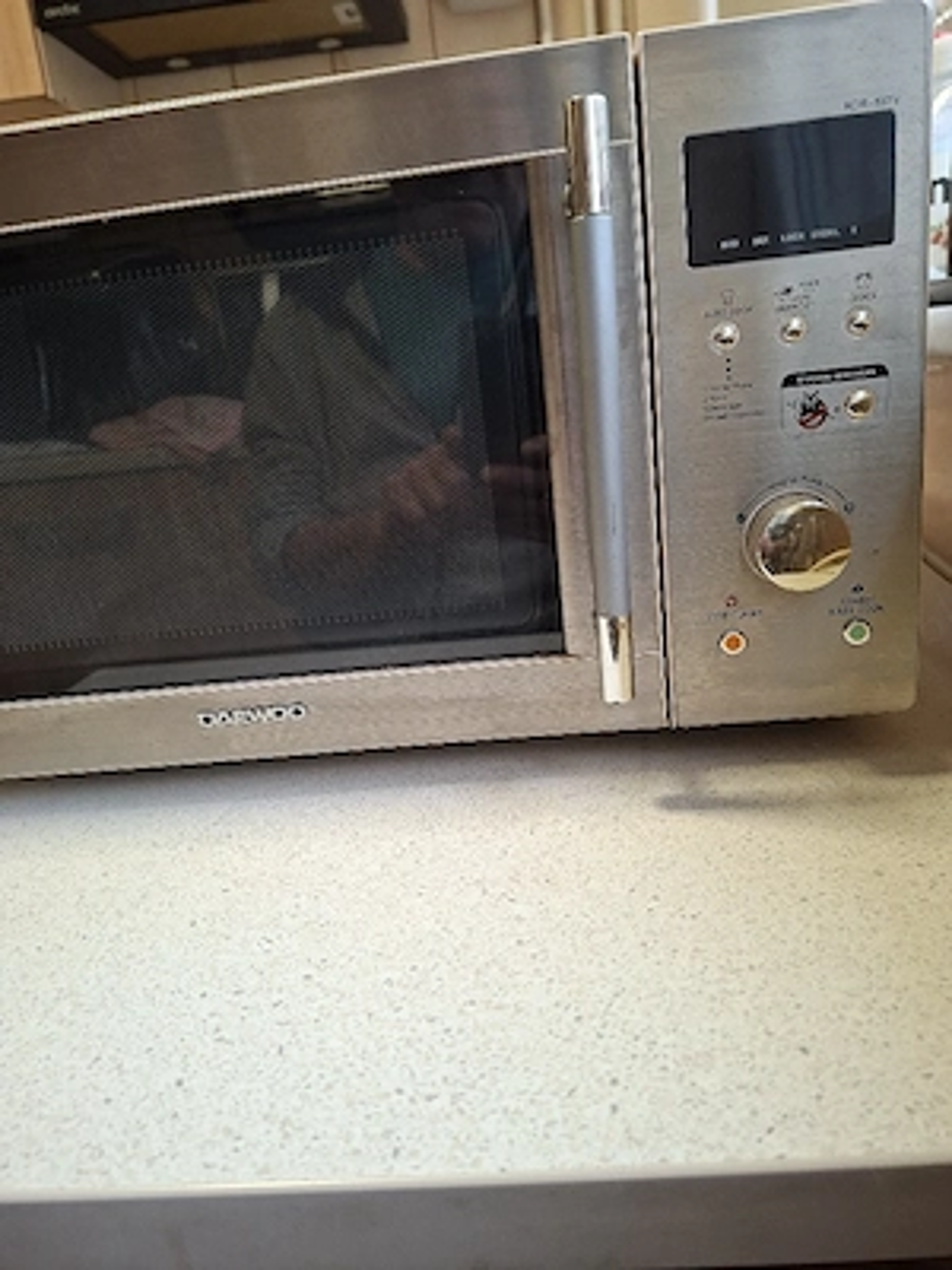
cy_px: 635
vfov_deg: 73.9
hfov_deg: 58.9
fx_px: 843
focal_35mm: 23
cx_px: 476
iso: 250
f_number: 1.8
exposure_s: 1/50
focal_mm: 5.54
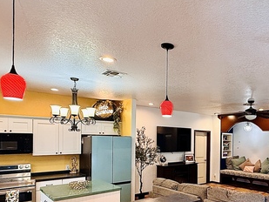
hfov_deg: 58.3
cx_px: 204
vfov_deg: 47.2
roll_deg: -0.8
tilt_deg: +0.7
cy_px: 141
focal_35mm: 29
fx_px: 225
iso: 250
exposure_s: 1/60
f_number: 2.2
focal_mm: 2.22
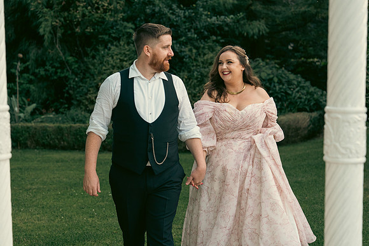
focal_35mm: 70
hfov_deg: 28.8
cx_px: 184
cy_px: 123
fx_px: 718
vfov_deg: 19.5
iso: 1000
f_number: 3.5
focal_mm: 70
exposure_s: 1/200
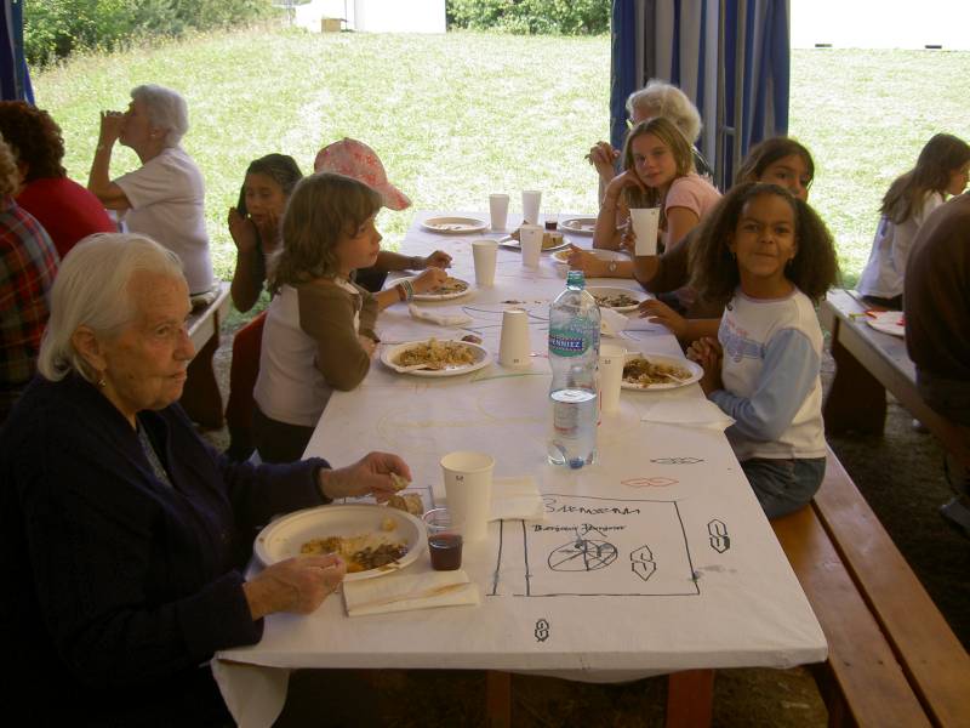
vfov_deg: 36.8
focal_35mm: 39
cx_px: 485
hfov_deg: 47.9
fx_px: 1093
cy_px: 364
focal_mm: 8
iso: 100
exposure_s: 1/200
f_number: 2.8
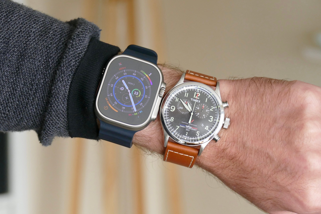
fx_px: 1159
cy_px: 107
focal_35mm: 130
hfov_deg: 15.8
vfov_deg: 10.5
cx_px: 160
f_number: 3.9
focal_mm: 47.46
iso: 800
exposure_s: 1/80
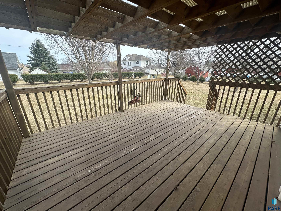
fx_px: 114
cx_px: 140
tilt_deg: -18.3
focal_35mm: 14
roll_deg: -0.1
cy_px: 106
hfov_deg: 102.1
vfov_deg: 85.7
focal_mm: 2.22
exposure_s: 1/525
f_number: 2.2
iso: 40
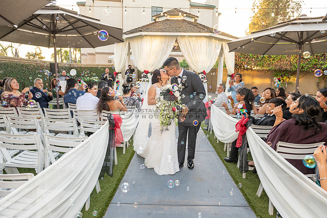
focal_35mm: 24
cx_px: 164
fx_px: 219
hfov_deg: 73.5
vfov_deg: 53.0
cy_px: 109
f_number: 5.6
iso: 500
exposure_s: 1/200
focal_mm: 24
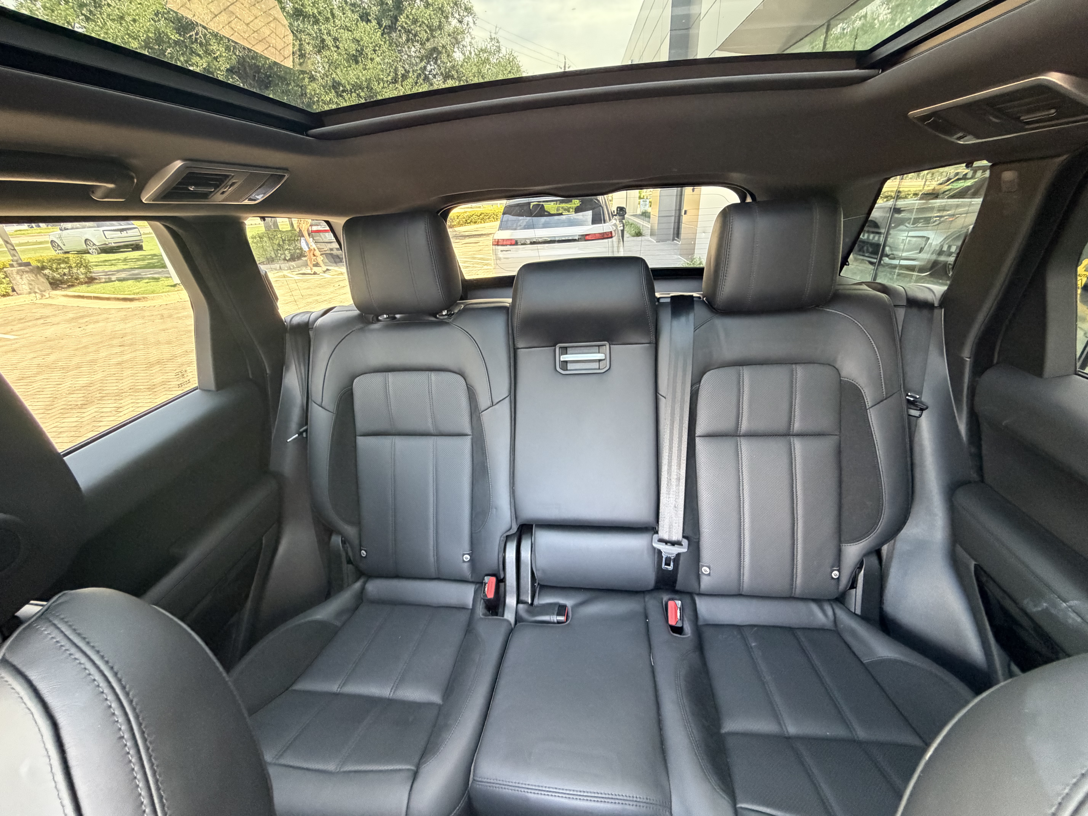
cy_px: 408
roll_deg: +4.4
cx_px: 544
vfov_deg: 85.7
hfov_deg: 102.1
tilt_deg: -24.9
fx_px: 440
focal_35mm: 14
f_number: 2.2
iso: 500
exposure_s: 1/60
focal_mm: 2.22
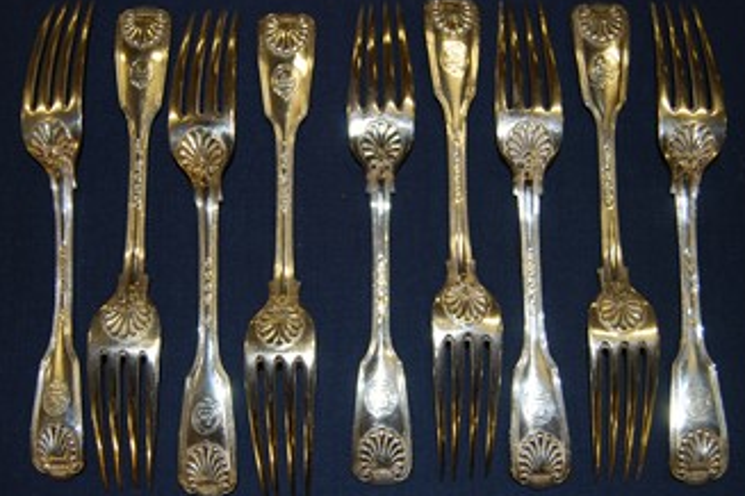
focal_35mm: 44
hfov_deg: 44.5
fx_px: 910
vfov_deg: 30.5
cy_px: 258
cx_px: 360
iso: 200
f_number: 4
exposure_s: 1/60
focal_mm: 24
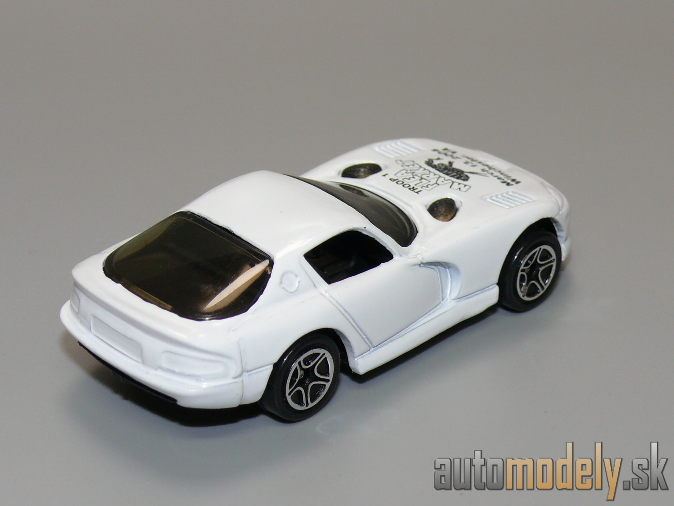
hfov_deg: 19.3
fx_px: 1986
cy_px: 253
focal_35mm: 102
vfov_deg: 14.5
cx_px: 337
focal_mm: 13.3
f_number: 4
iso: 100
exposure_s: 1/30
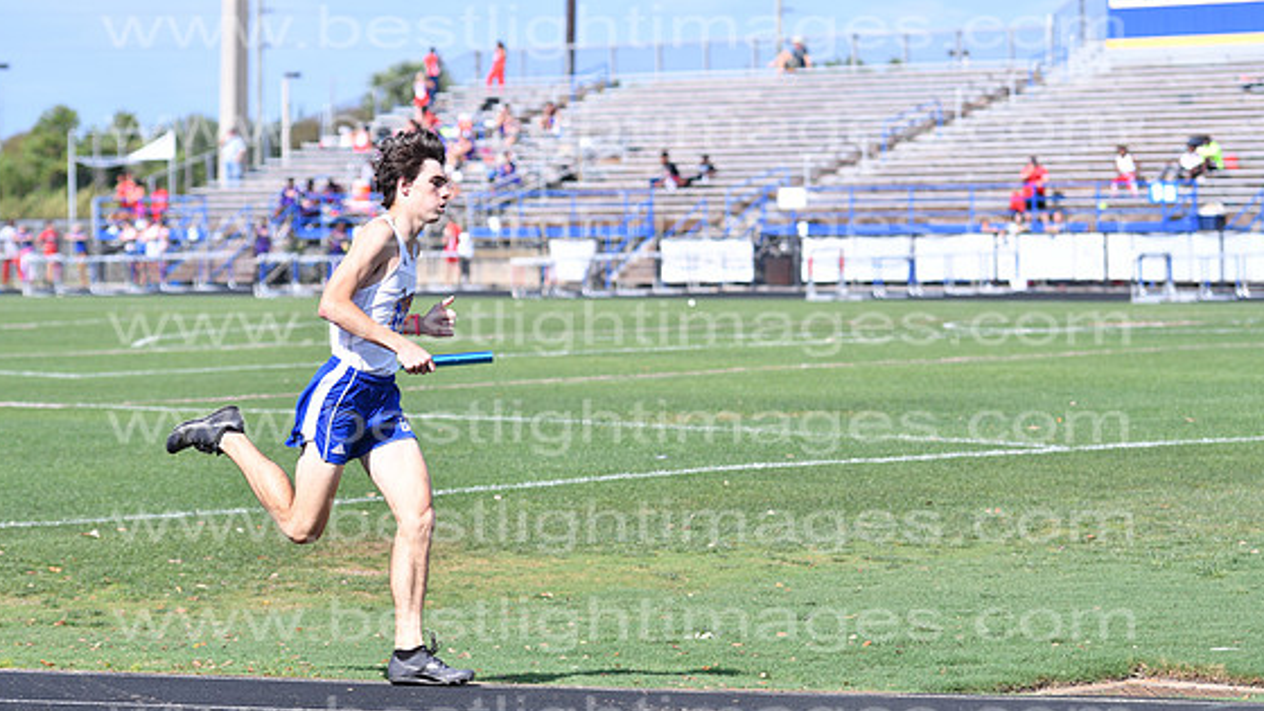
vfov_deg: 7.9
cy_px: 378
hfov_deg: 13.9
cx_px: 623
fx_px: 5180
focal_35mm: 155
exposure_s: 1/2000
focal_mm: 95
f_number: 4
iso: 200
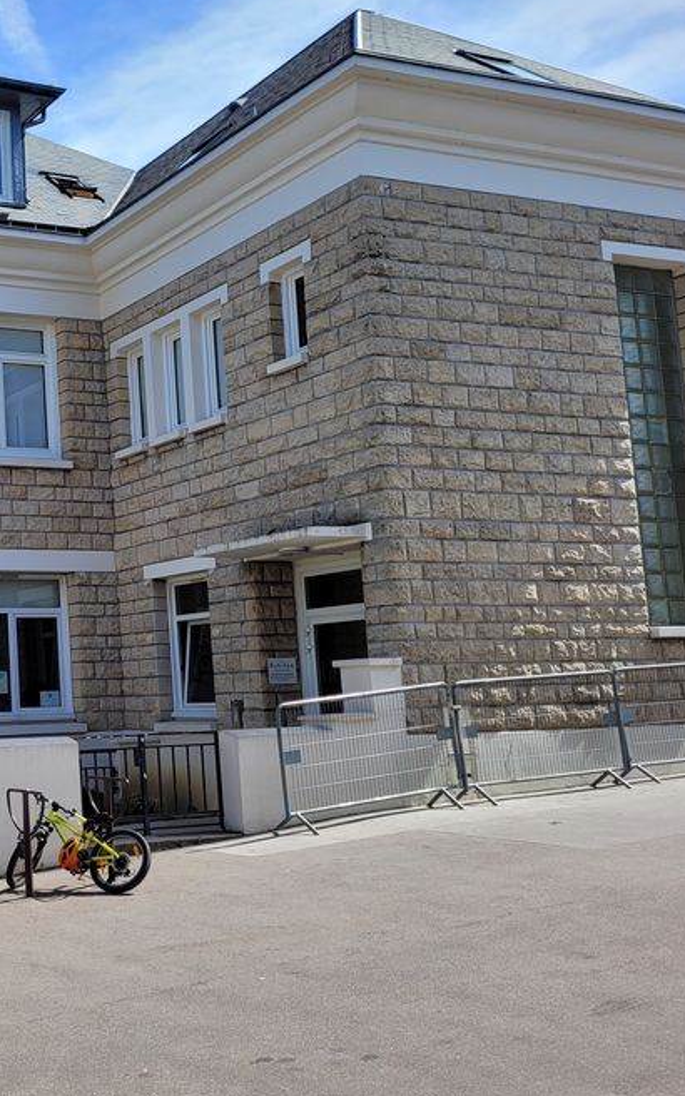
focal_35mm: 42
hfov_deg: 27.1
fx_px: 1255
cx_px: -129
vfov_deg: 47.2
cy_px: 581
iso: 40
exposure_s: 1/1433
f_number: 1.8
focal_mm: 5.4
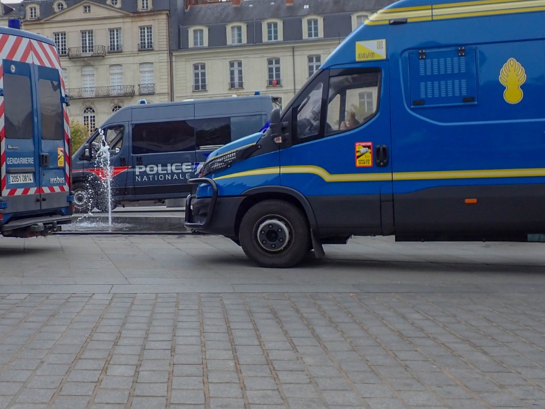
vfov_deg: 28.0
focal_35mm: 52
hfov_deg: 36.3
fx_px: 819
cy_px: 181
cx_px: 170
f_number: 2.5
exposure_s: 1/800
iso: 200
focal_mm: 6.37
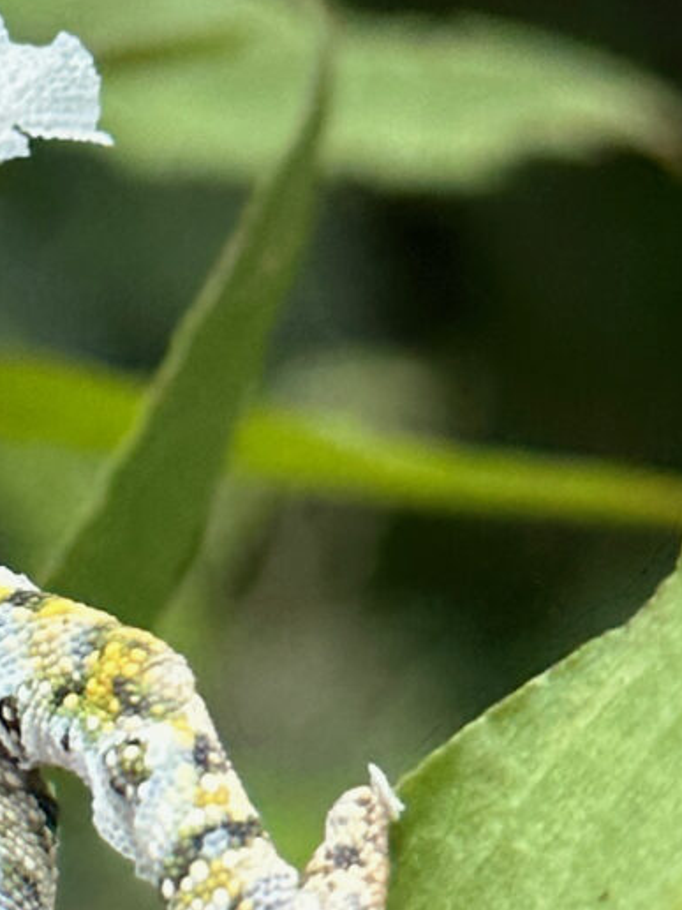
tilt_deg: -14.1
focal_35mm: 238
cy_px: 444
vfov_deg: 8.3
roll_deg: -9.3
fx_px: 6252
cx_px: -33
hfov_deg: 6.2
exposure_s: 1/1145
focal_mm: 6.86
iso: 64
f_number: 1.78
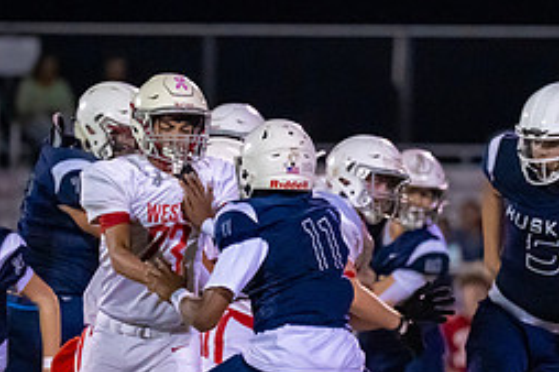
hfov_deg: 3.6
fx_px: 9015
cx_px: 245
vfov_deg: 2.4
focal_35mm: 581
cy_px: 178
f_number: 2.8
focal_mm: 200
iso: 6400
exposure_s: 1/1000
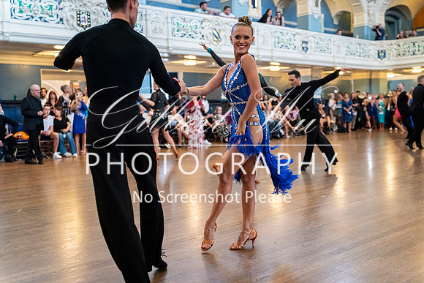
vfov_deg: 36.3
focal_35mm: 37
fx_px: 432
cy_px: 135
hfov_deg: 52.3
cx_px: 222
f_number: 2.2
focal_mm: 35
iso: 6400
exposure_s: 1/500
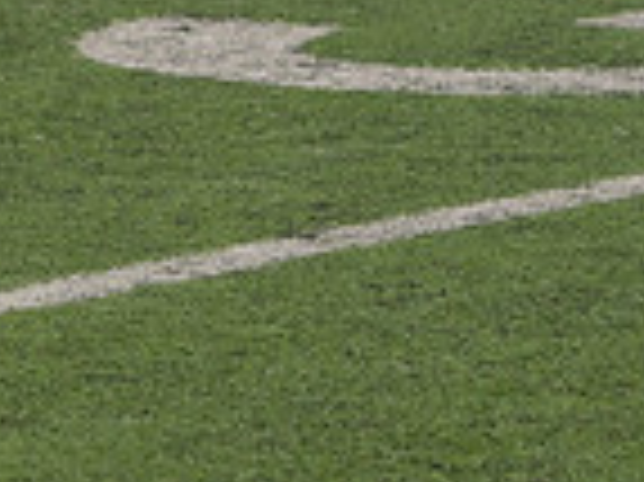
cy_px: -498
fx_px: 8922
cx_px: -769
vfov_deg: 3.1
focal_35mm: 480
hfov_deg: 4.1
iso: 800
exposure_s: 1/1000
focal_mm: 100
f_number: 4.5
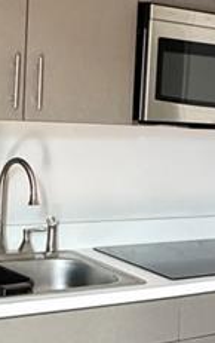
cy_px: 177
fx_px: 720
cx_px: 187
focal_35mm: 77
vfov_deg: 26.8
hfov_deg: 16.8
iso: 1250
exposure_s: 1/60
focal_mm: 2.22
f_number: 2.2
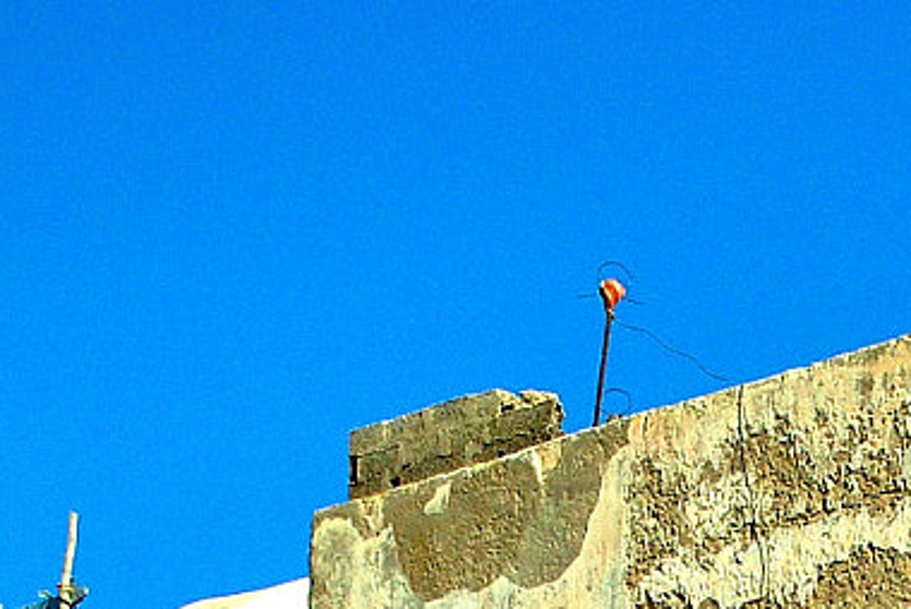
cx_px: 985
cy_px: 1226
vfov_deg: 6.6
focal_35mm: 202
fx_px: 5115
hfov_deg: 10.1
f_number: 4.8
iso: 400
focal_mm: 32
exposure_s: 1/3200
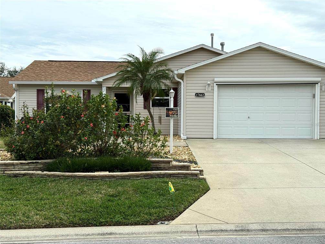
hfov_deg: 38.9
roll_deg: -1.0
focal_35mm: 49
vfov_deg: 29.7
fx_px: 460
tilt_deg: -0.3
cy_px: 124
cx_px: 166
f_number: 1.78
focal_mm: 6.76
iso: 80
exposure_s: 1/3226
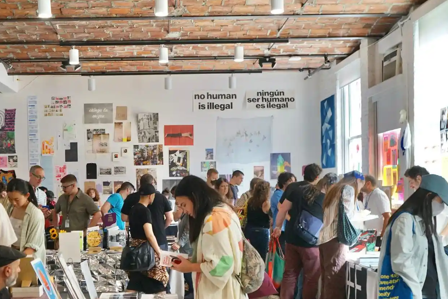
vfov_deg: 24.4
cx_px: 165
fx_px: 684
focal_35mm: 55
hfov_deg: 36.0
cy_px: 214
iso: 800
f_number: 4
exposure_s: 1/160
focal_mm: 34
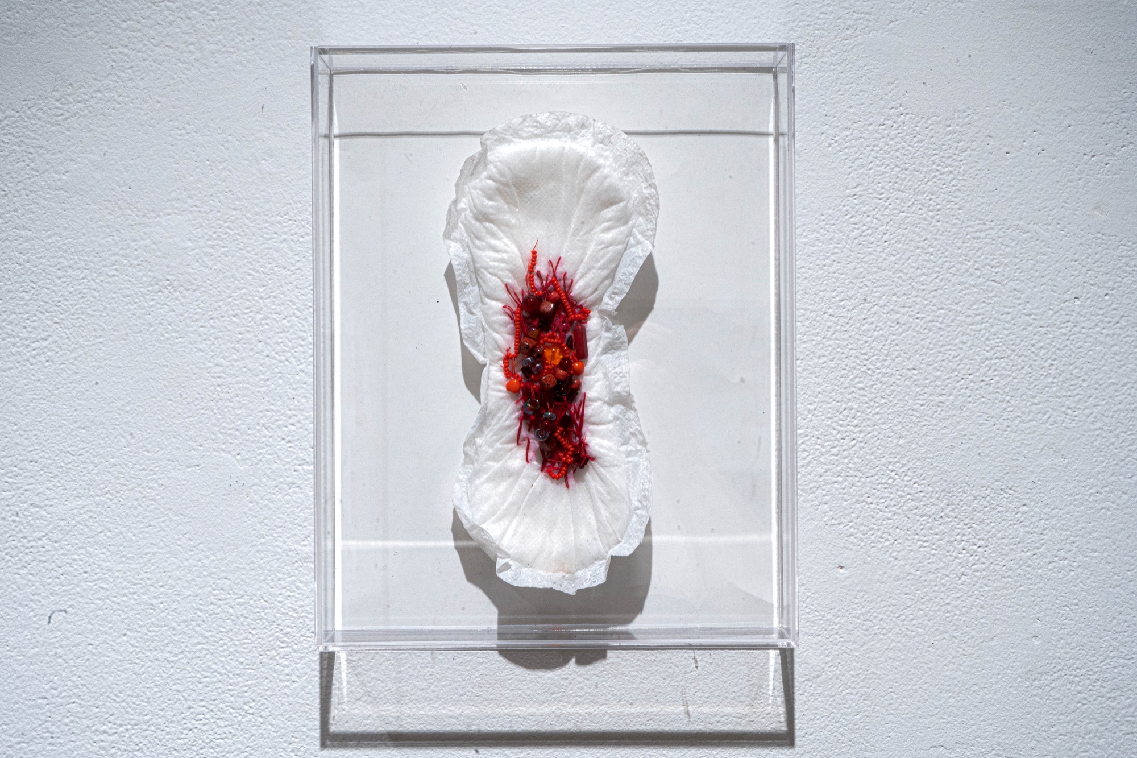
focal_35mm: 40
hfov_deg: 48.5
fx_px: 1263
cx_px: 568
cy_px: 379
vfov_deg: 33.4
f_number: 25
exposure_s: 1/8
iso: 2000
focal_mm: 40
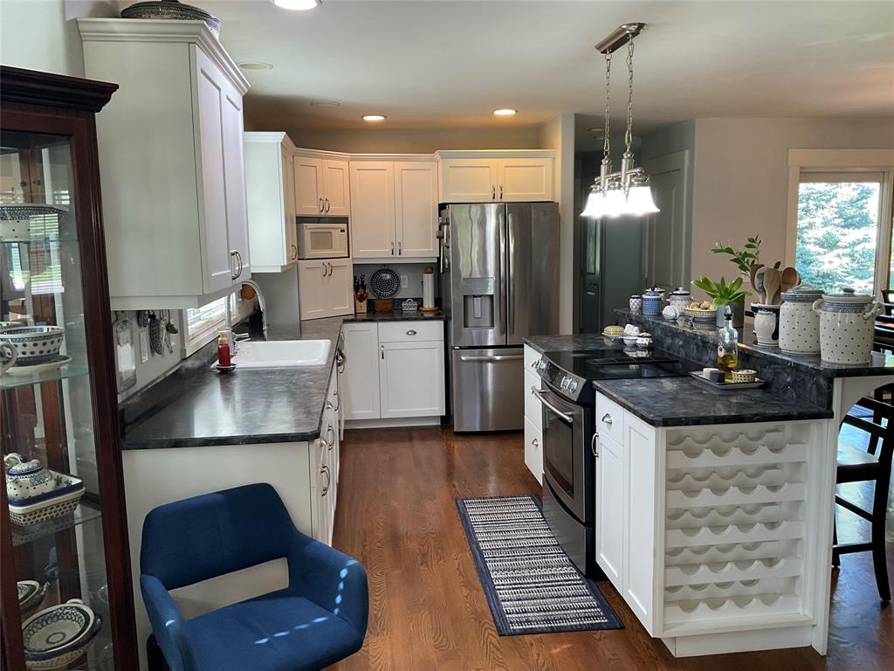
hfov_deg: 61.7
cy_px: 336
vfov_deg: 48.2
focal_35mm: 29
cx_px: 447
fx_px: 749
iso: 64
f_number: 1.8
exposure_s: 1/60
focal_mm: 3
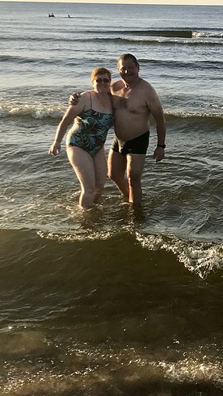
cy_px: 170
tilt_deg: -16.2
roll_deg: +0.5
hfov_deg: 21.3
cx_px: 166
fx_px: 588
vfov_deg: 37.1
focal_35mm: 56
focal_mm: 3.99
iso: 20
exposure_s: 1/1497
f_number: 1.8
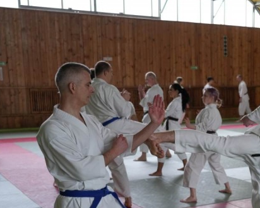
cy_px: 155
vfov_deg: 24.3
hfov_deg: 29.3
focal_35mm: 62
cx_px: 234
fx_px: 477
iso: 1250
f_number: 4
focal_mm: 34
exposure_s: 1/160
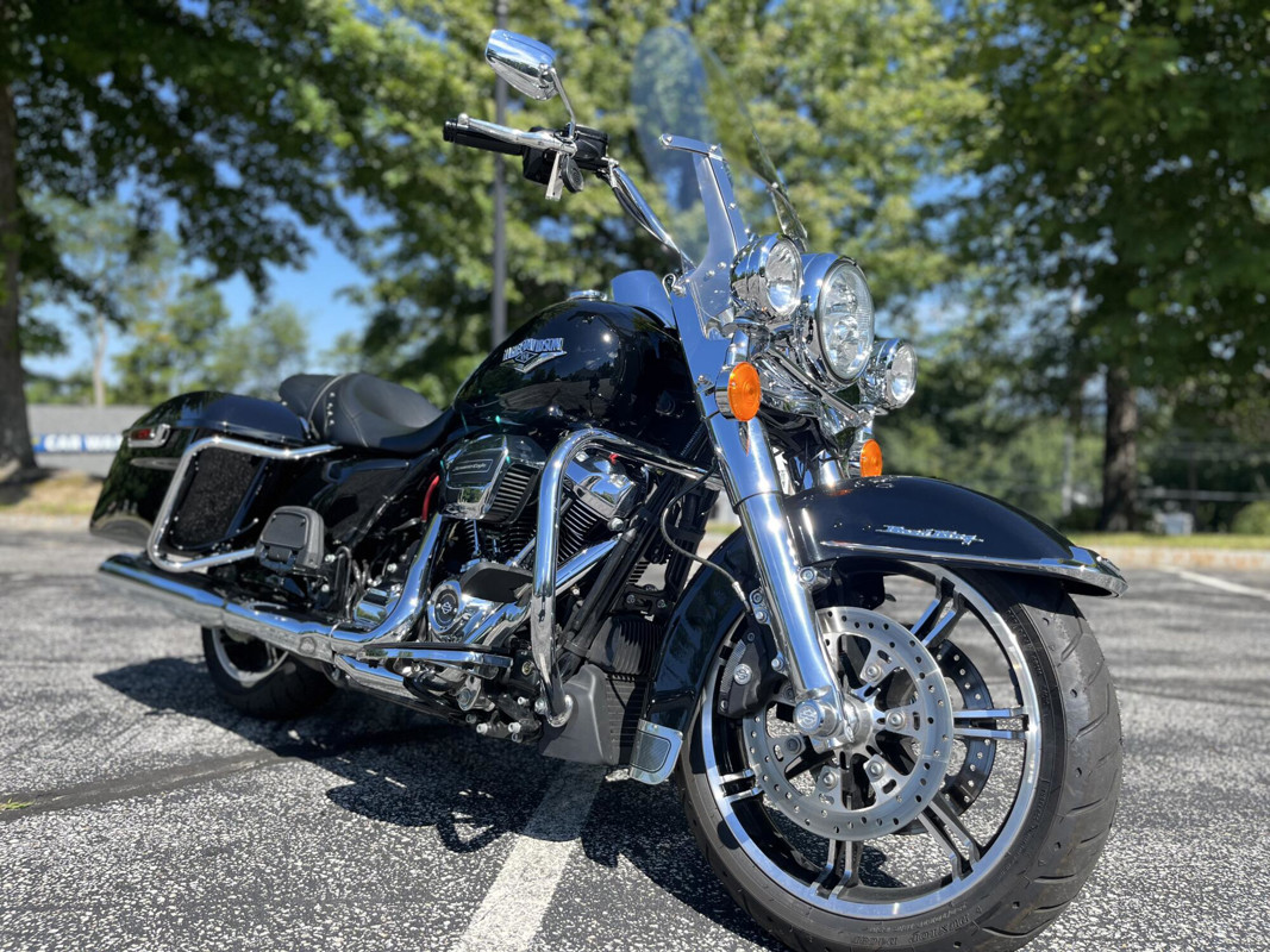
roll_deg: +0.2
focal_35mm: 26
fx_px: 954
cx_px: 635
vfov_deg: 53.1
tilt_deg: -3.1
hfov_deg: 67.3
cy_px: 476
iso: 50
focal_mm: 5.1
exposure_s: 1/1294
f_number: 1.6
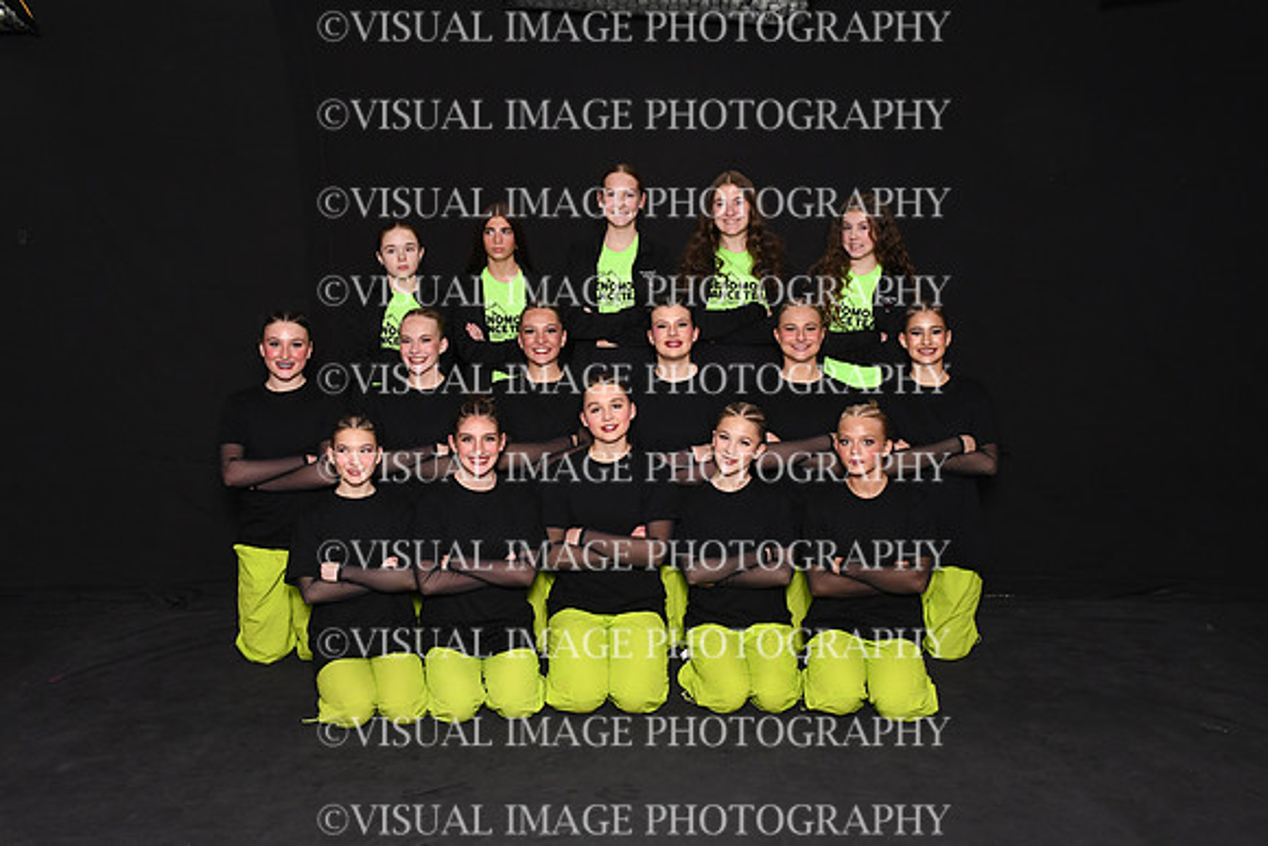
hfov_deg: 53.1
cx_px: 634
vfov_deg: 36.9
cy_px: 423
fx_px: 1268
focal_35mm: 36
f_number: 9
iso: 640
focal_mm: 24
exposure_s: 1/200
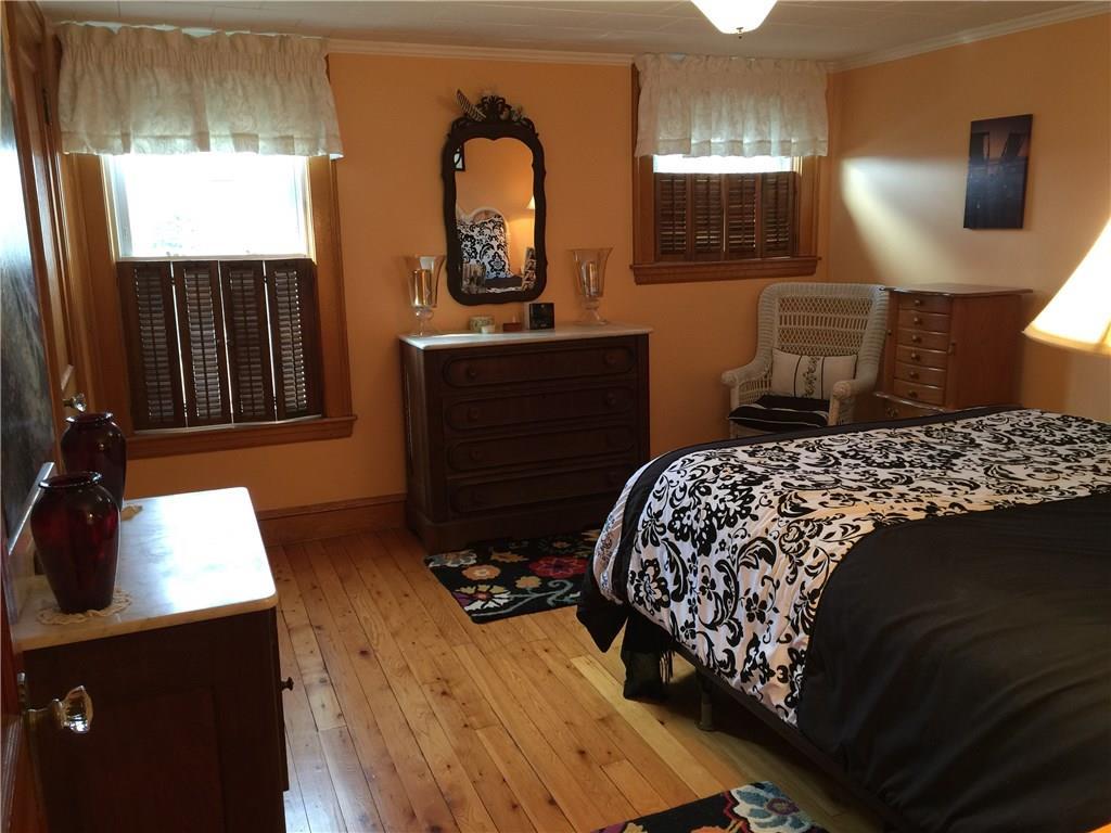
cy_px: 416
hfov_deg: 61.7
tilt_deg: -11.7
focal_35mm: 29
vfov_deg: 48.2
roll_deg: +1.5
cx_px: 556
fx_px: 931
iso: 40
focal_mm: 4.15
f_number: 2.2
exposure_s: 1/15
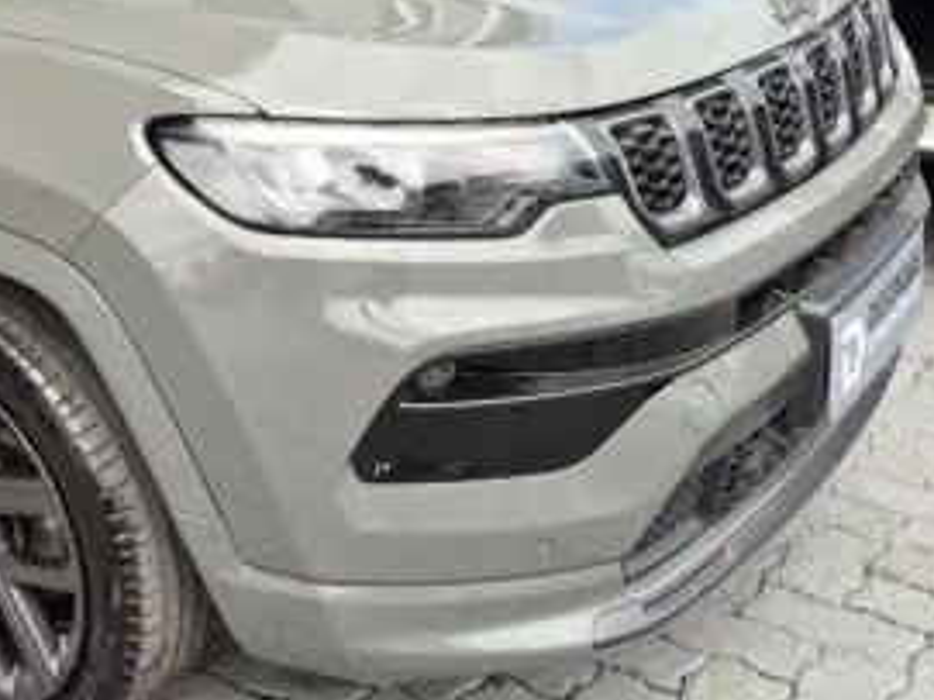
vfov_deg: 28.3
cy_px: 210
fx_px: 1375
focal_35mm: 51
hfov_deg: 34.9
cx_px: 55
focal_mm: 5.4
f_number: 1.8
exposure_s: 1/622
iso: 25
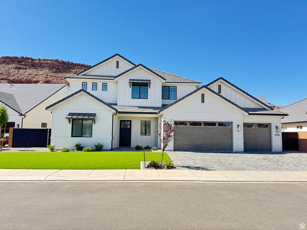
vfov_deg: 56.8
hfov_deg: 71.6
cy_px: 115
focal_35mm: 24
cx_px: 154
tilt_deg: +5.2
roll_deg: -0.7
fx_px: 213
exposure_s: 1/593
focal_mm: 6.76
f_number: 1.78
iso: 80
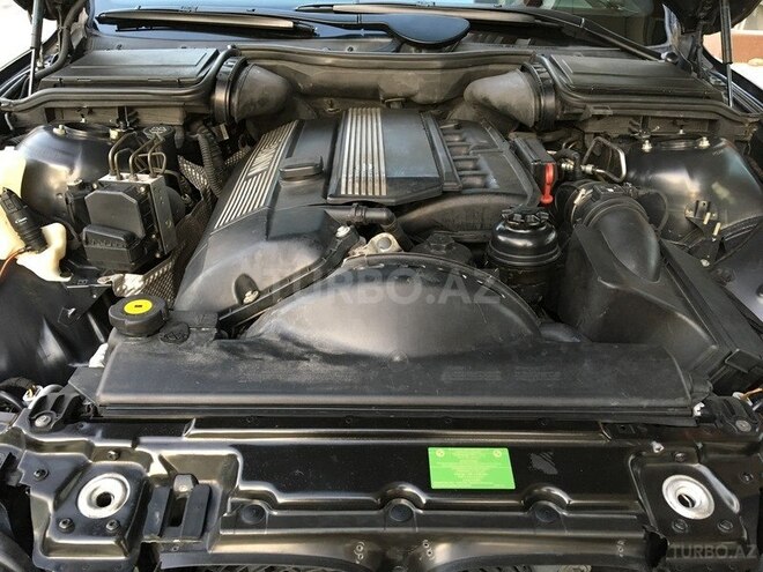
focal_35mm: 29
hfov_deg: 61.7
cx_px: 382
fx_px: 639
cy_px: 286
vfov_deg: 48.2
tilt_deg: -30.4
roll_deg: -3.1
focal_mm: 4.15
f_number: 2.2
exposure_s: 1/33
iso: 200
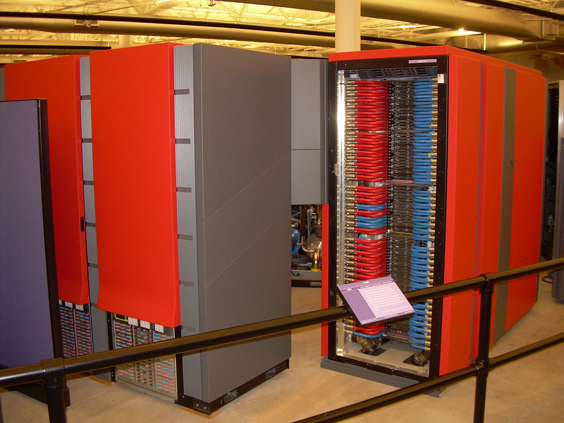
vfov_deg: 37.7
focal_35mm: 38
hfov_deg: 49.0
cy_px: 212
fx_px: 619
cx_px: 282
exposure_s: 1/60
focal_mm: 6.3
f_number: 2.8
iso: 200
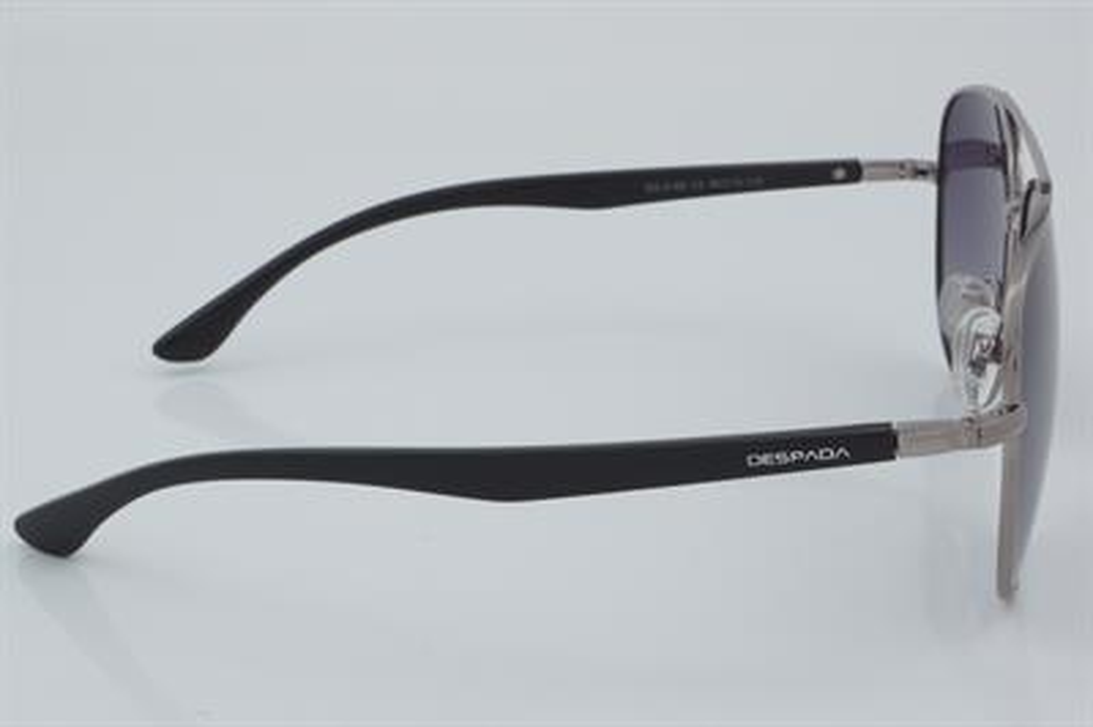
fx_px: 2503
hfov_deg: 24.6
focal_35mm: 82
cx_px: 546
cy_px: 364
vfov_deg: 16.5
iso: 100
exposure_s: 1/4
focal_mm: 55
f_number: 32
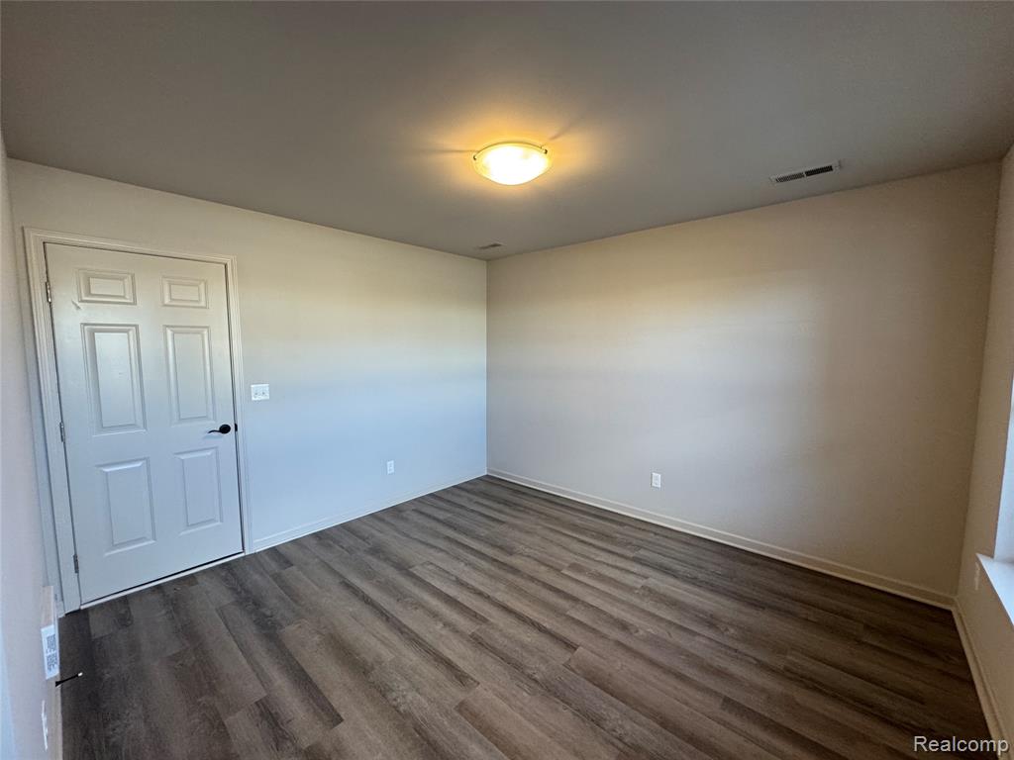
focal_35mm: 14
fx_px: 410
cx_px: 507
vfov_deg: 85.7
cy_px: 380
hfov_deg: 102.1
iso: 200
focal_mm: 2.22
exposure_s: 1/120
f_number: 2.2
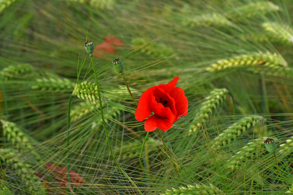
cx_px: 146
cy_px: 98
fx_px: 1770
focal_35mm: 218
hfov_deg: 9.5
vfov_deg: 6.3
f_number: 14
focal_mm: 145
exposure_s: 1/800
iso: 2000
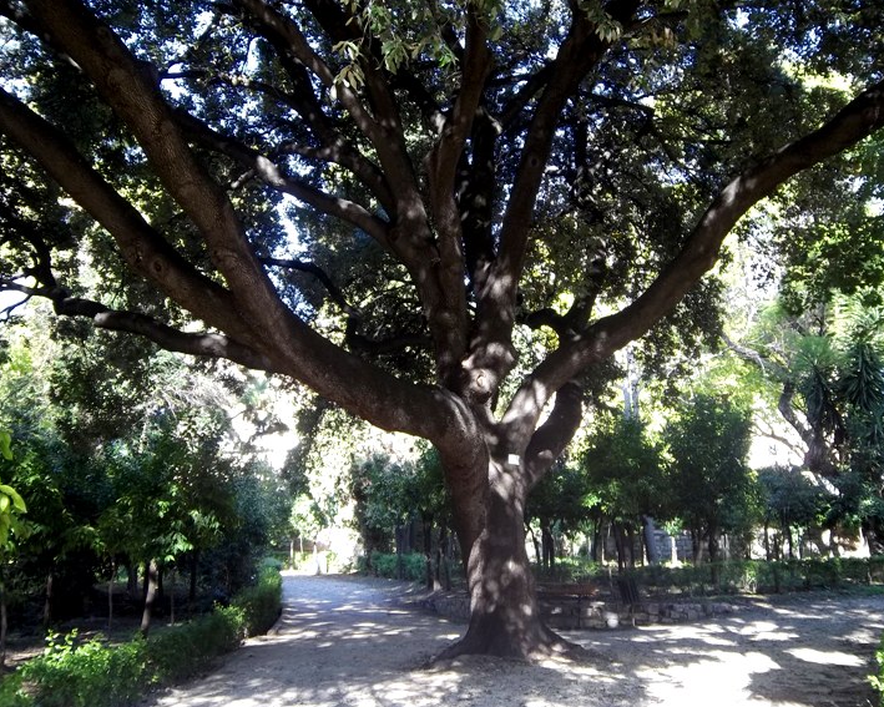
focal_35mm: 37
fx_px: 968
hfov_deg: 49.1
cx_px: 451
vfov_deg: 40.1
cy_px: 357
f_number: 3.86
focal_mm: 6.17
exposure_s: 1/40
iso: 64
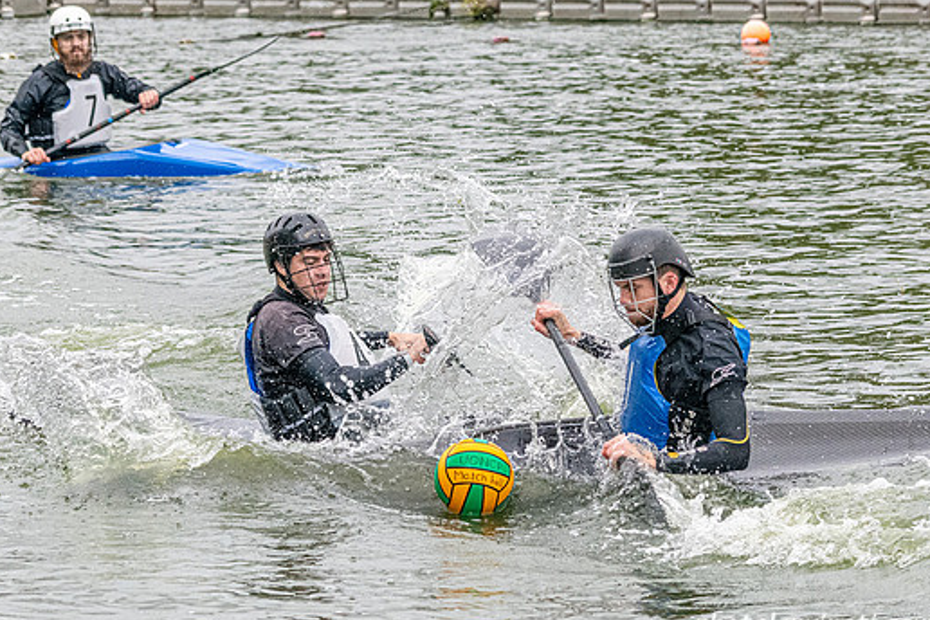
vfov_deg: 4.8
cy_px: 466
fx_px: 7362
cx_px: 595
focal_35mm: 285
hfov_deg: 7.2
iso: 3200
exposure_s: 1/2500
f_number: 8
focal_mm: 165
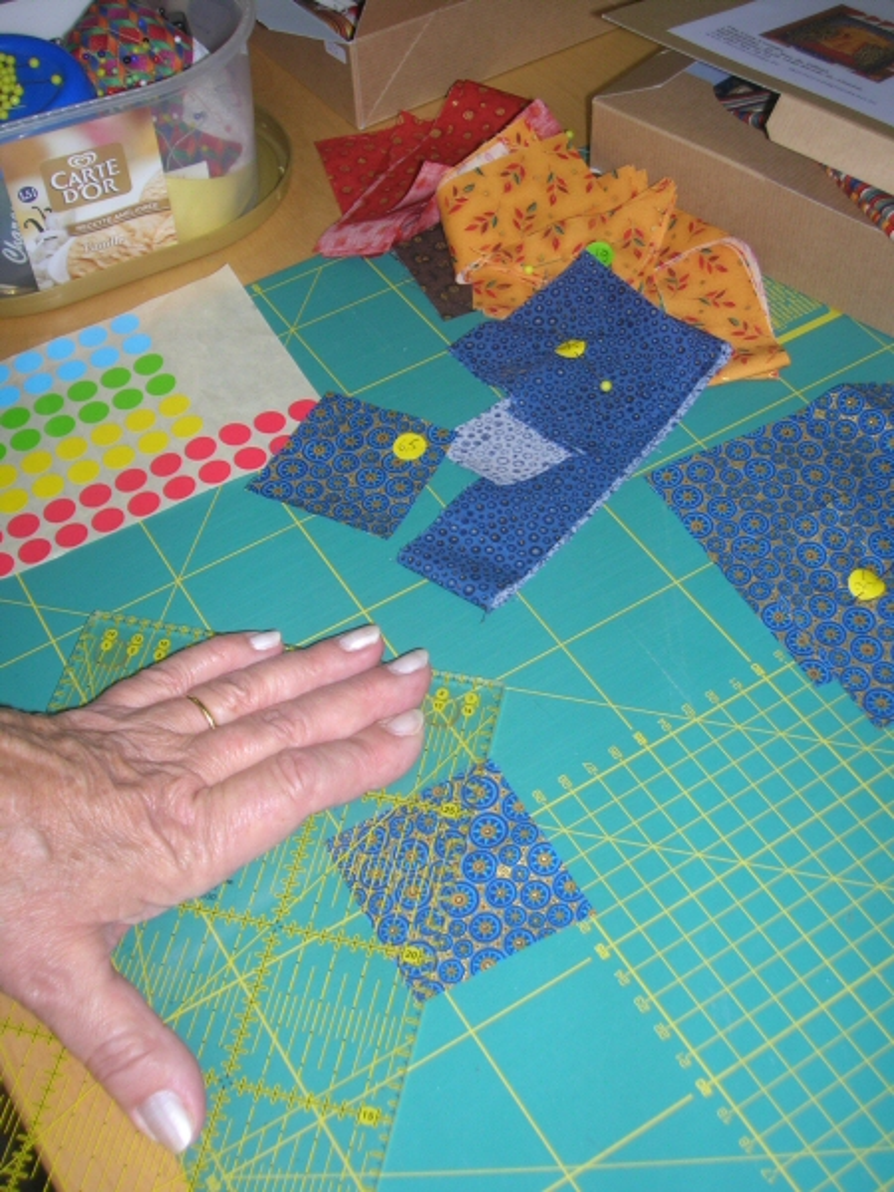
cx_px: 447
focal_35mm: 38
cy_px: 596
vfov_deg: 49.0
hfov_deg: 37.7
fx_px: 1309
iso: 50
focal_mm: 6.4
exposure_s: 1/60.1
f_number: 3
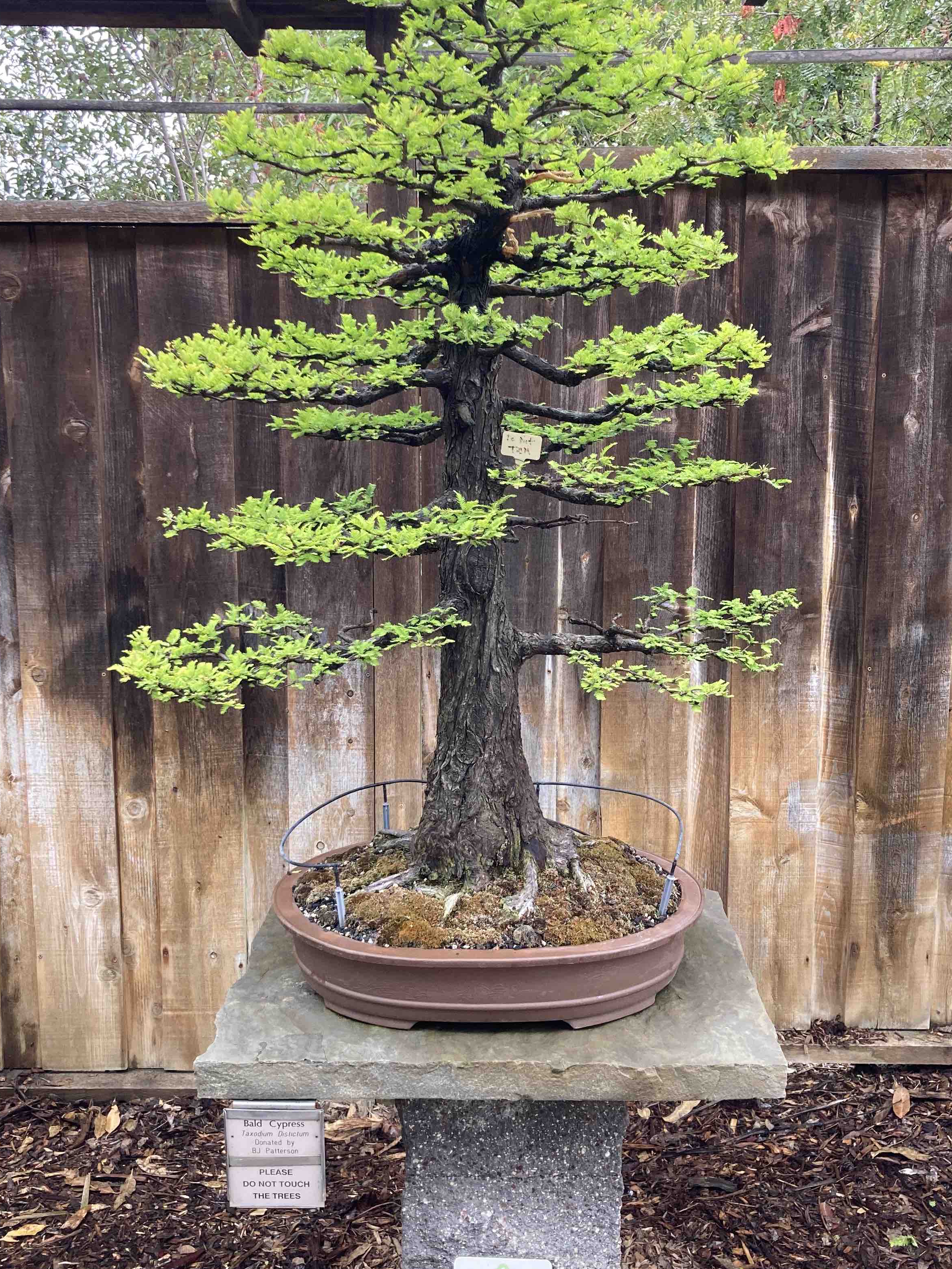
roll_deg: +0.3
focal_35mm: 36
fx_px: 1320
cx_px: 483
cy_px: 607
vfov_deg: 51.3
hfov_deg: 39.7
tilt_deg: -8.0
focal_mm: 3.99
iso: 50
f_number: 1.8
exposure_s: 1/121
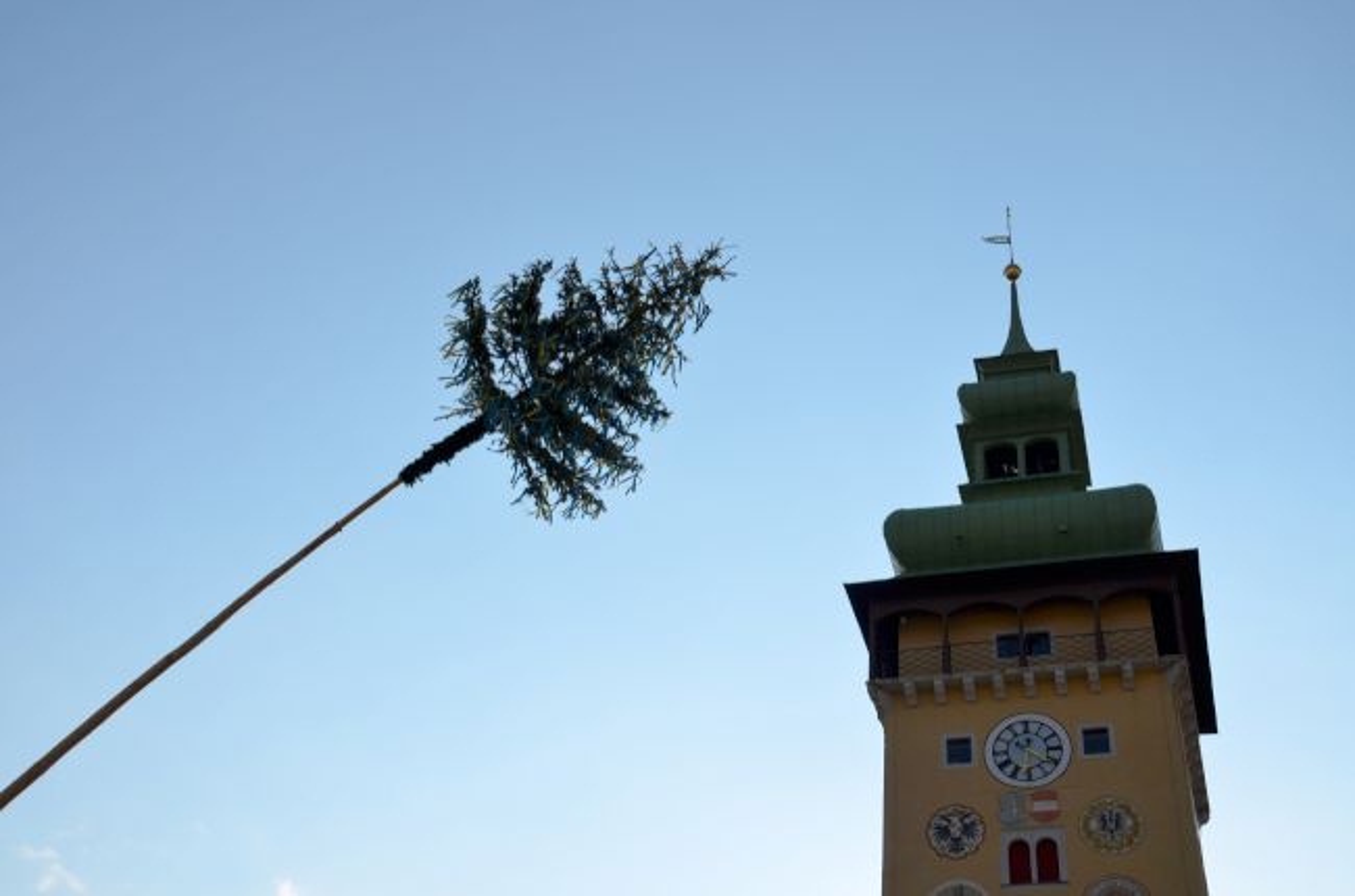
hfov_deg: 43.7
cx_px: 678
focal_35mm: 45
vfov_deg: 29.7
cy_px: 448
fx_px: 1690
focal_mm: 30
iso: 100
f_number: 9
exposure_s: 1/320
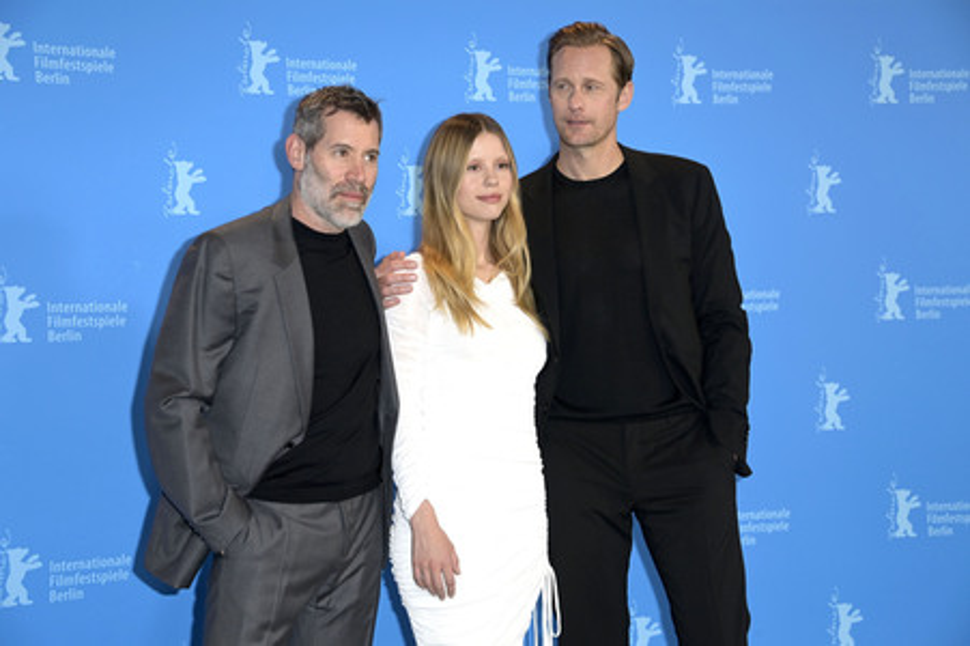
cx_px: 485
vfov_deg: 19.4
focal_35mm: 70
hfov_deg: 28.9
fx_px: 1885
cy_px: 323
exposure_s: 1/250
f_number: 5.6
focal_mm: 70
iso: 1000
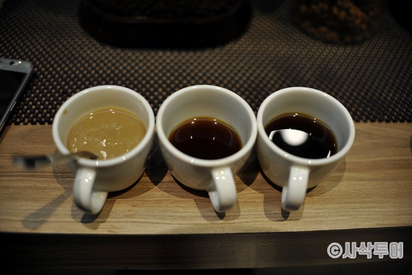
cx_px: 206
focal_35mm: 35
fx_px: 400
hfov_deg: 54.5
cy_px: 138
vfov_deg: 37.8
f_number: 2.8
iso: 250
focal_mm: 35
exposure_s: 1/30
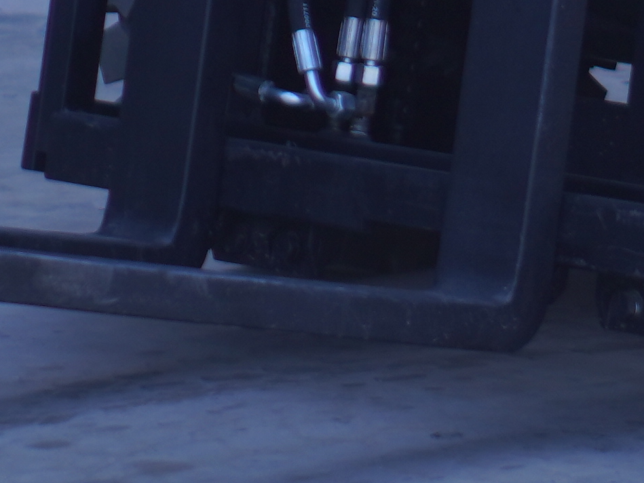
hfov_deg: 4.3
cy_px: -822
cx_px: 850
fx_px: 8485
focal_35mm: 456
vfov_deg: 3.2
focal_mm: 50
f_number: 1.8
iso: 100
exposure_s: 1/1250
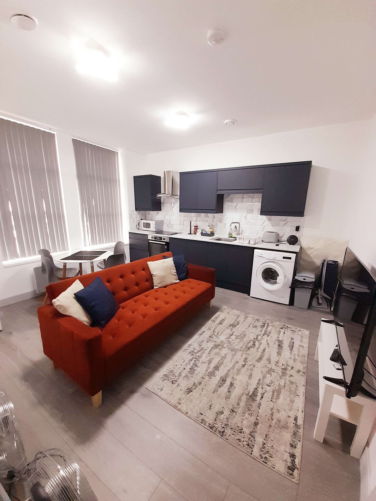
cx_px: 188
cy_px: 250
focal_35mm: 13
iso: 200
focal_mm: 1.13
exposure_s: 1/24
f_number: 2.2
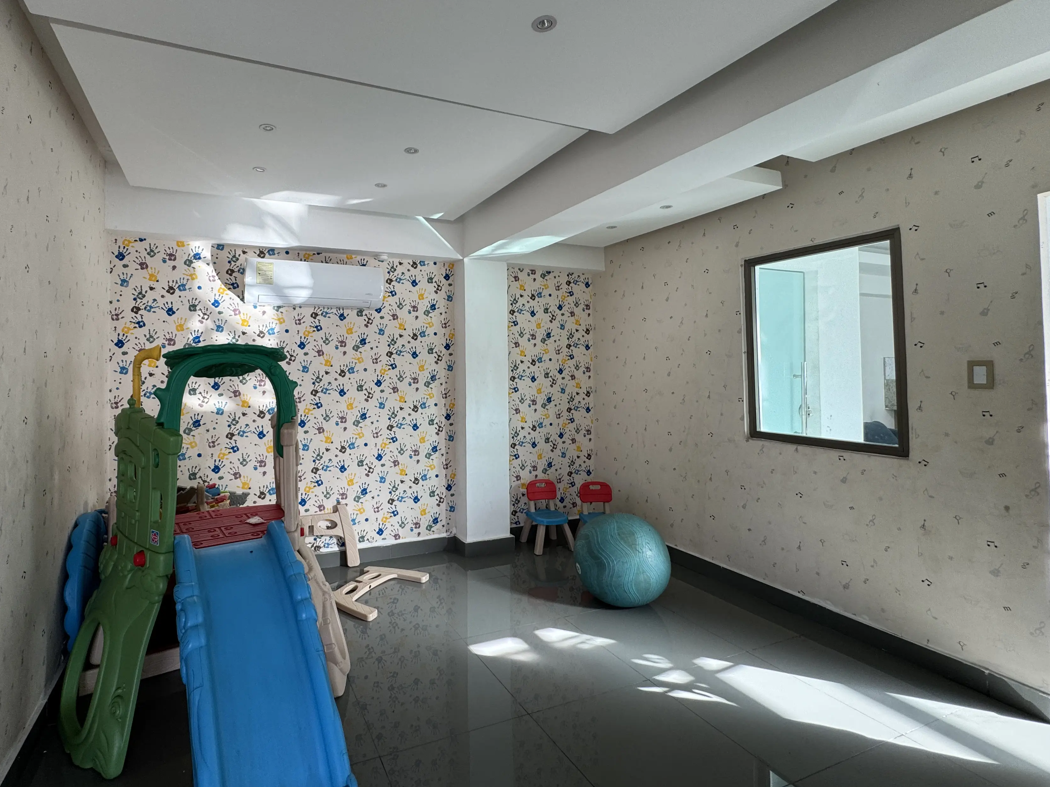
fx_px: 516
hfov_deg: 89.9
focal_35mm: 17
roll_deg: +0.5
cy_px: 358
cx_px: 424
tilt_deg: +0.9
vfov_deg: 74.6
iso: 64
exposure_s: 1/99
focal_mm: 2.22
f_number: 2.2
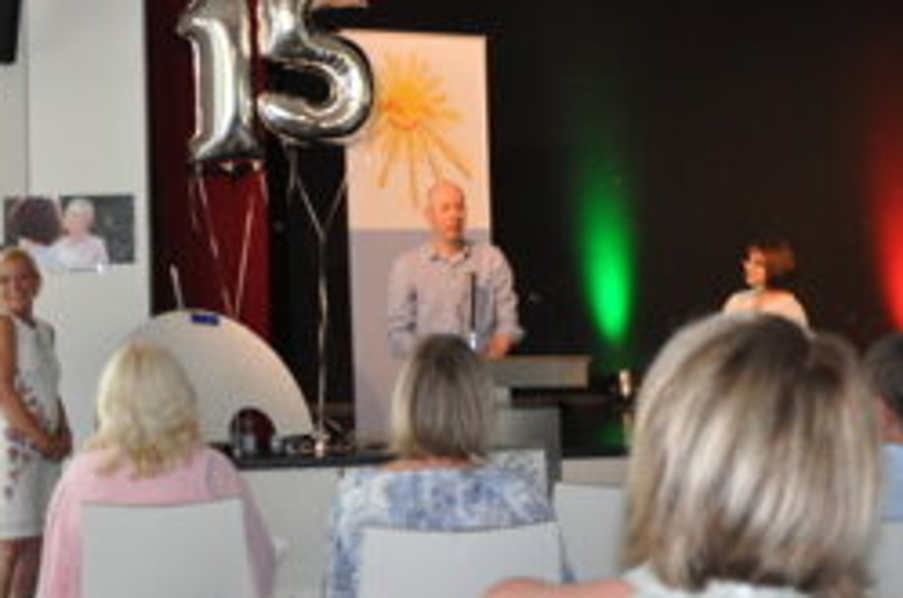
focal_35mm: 82
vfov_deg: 16.5
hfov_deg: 24.8
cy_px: 178
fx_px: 2053
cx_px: 359
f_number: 4.2
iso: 800
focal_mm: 34
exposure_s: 1/80
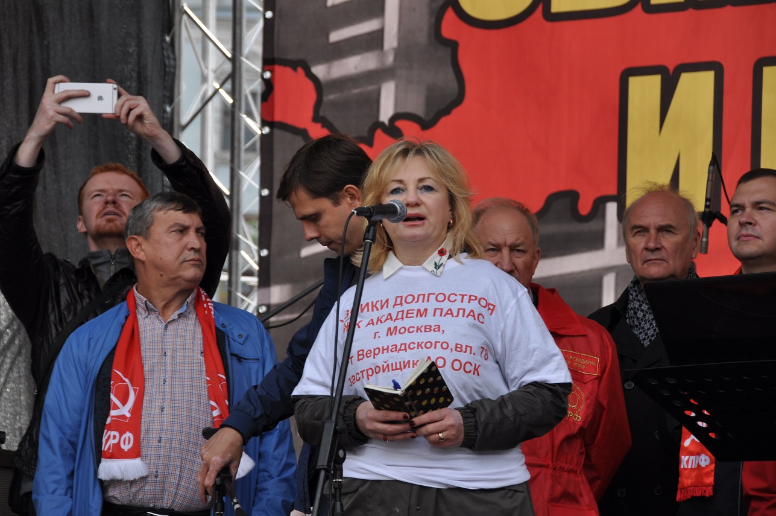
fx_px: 4198
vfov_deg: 7.0
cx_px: 388
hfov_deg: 10.6
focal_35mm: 195
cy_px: 258
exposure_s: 1/250
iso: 200
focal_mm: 130
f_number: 8
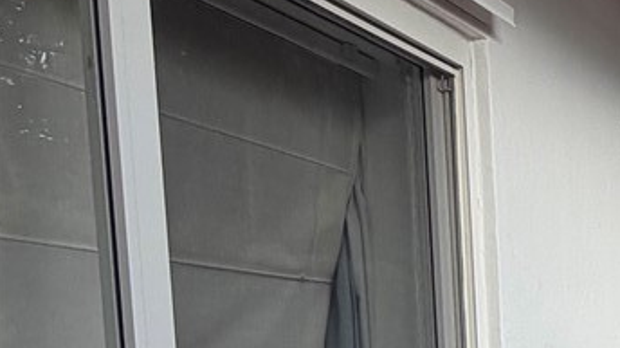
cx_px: 1076
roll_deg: +0.2
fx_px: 1167
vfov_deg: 15.8
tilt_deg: -5.4
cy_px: 492
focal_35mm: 71
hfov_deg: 21.3
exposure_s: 1/158
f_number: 2.2
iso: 40
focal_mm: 2.22
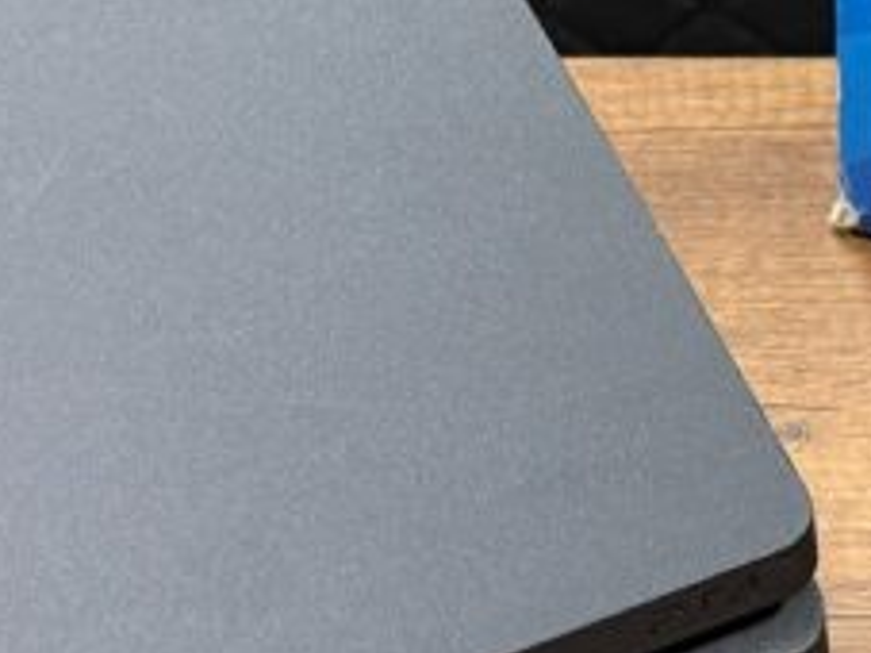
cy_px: -184
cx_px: 1113
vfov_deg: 11.4
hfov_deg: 14.9
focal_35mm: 127
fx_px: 3194
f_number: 1.78
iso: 200
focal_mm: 6.76
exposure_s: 1/50
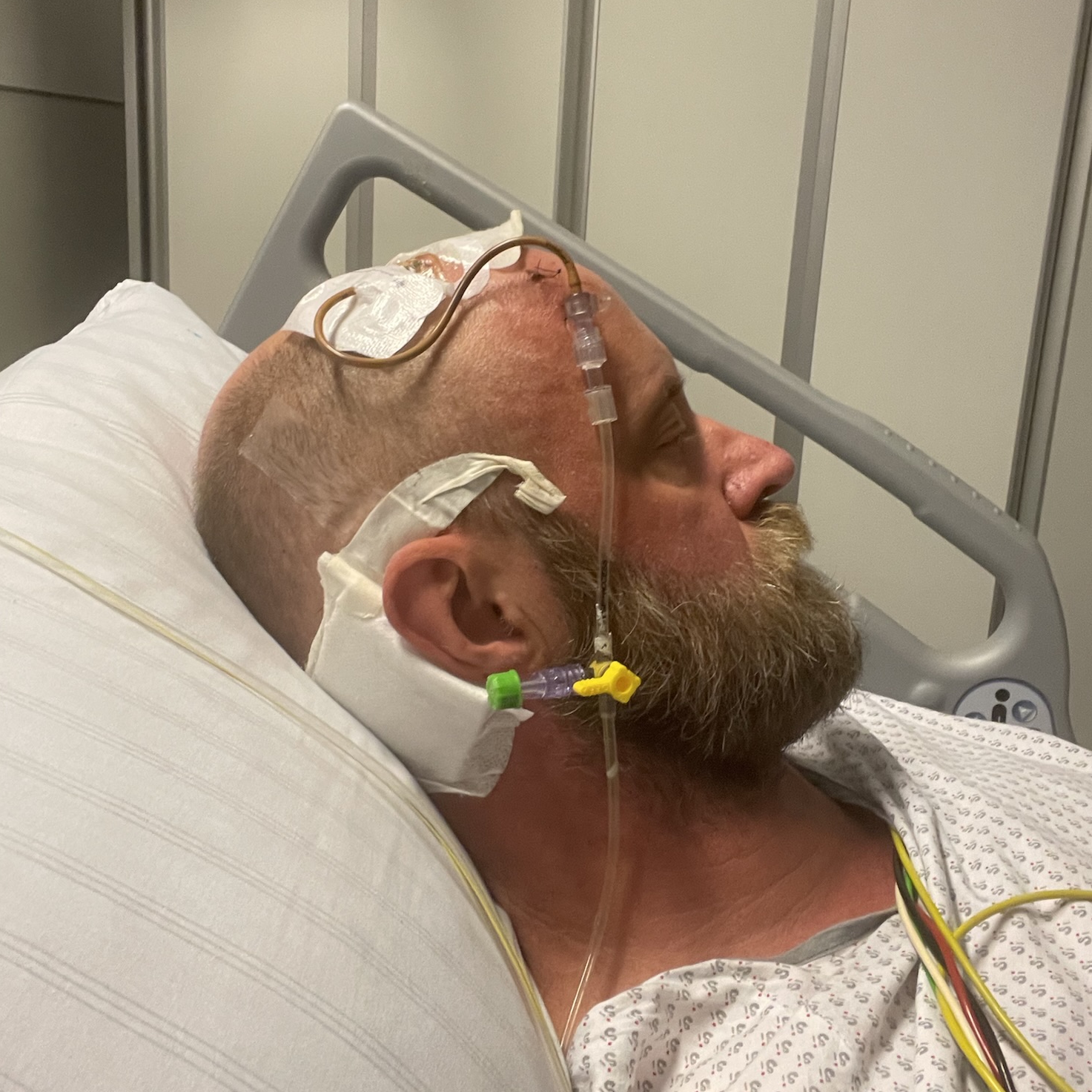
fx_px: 1285
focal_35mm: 36
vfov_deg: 46.0
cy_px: 483
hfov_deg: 46.0
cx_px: 552
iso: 400
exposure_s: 1/25
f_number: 2.2
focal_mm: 2.71
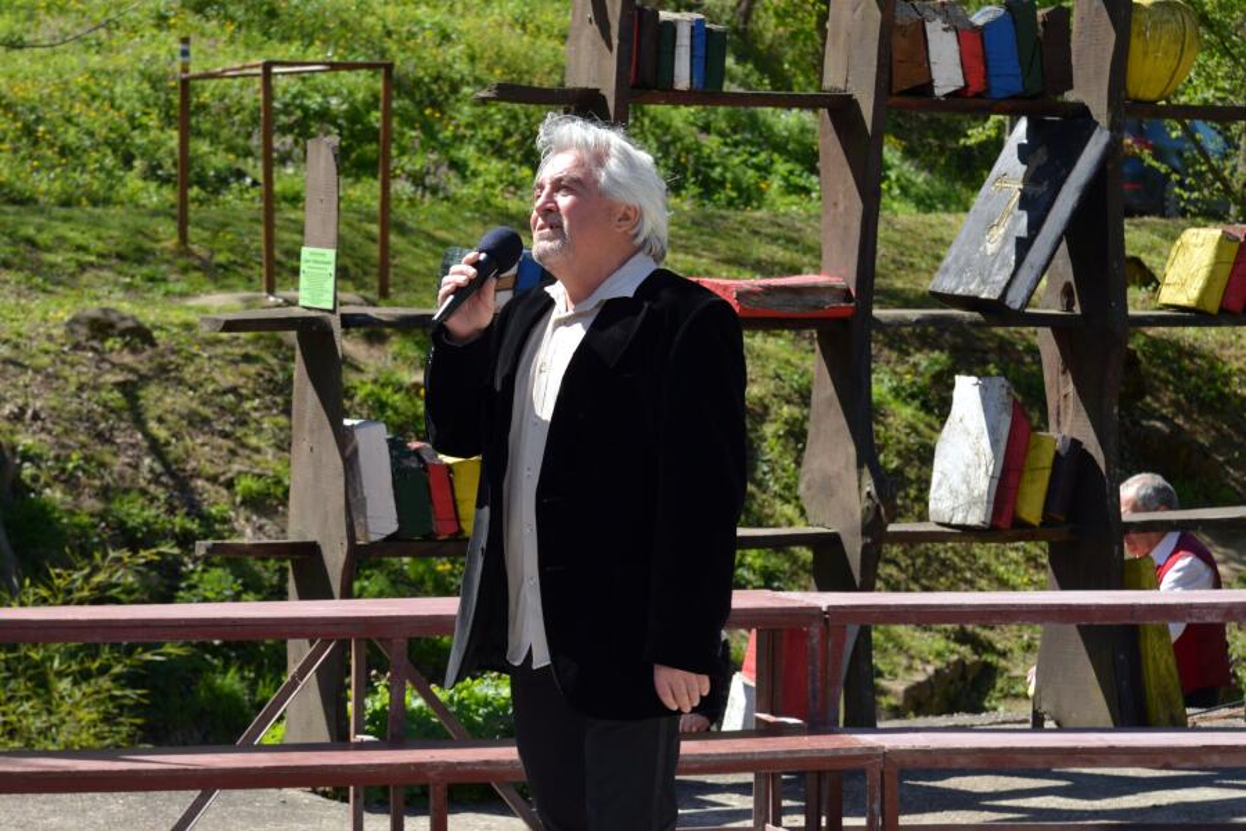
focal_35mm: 120
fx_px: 4153
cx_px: 623
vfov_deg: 11.4
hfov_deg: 17.1
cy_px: 416
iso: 180
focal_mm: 120
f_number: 5.6
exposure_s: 1/125
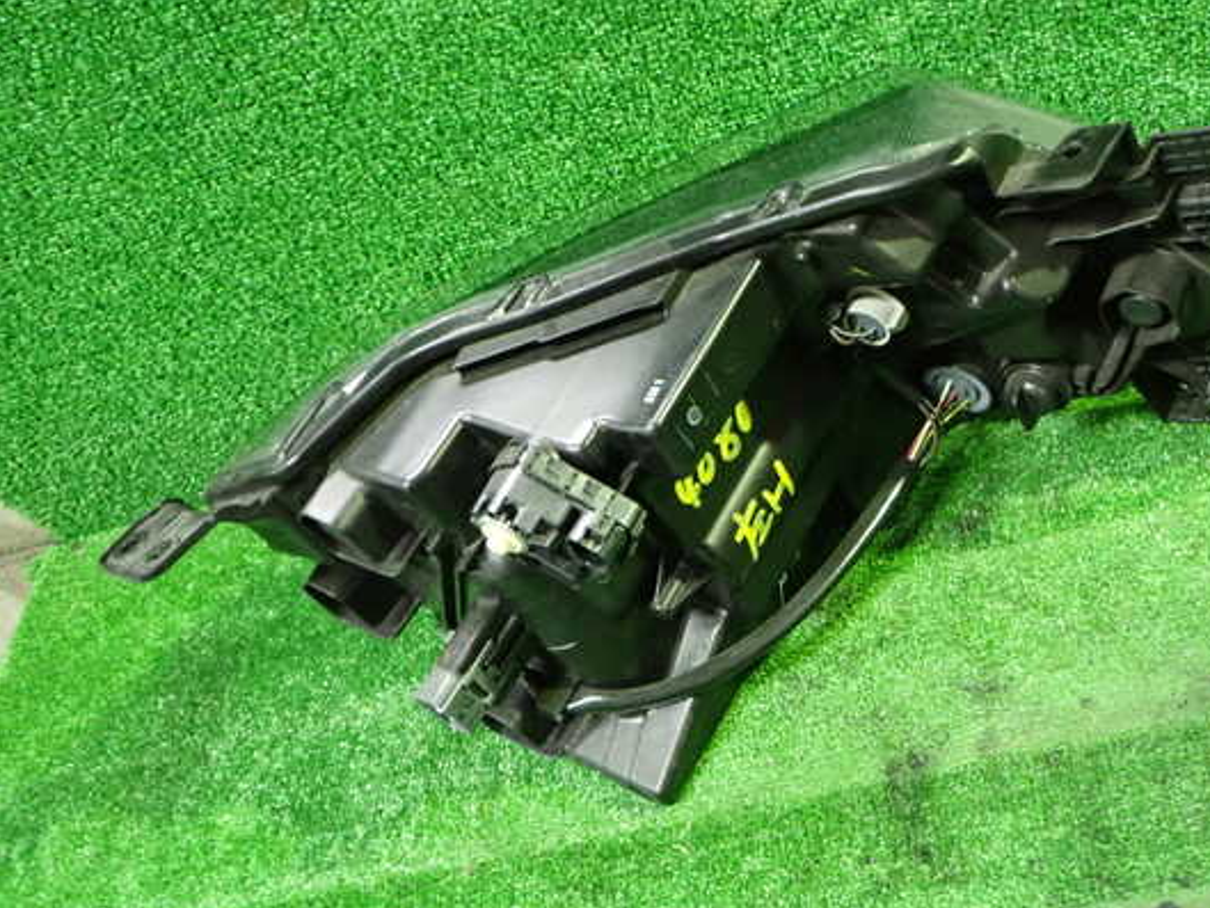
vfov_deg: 41.8
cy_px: 457
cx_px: 684
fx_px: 1189
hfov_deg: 53.8
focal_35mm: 34
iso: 800
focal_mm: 5.4
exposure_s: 1/30
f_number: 2.3
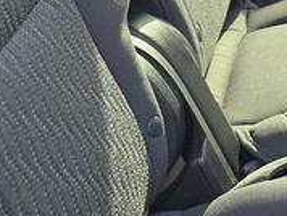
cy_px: -132
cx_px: 597
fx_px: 1370
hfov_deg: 10.8
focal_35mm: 165
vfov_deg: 8.8
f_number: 1.7
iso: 100
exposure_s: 1/180
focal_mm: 6.3
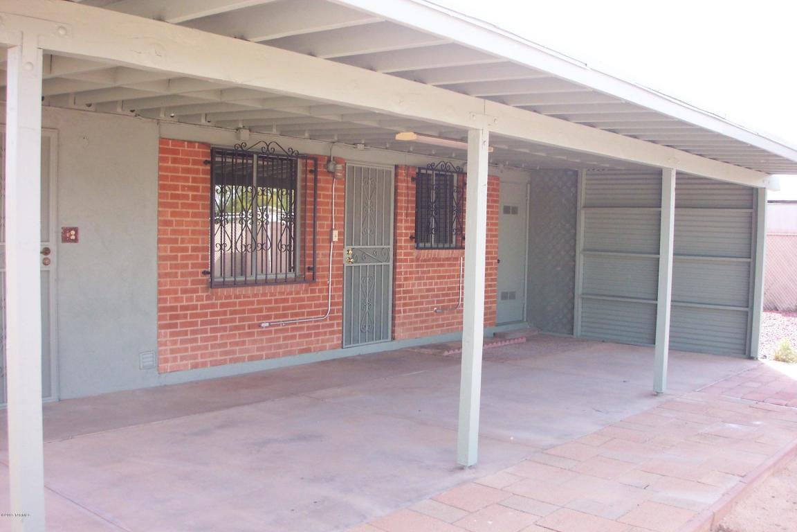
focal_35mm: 35
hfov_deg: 54.4
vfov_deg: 37.9
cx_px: 398
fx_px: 775
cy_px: 266
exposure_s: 1/250
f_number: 2.8
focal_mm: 7.5
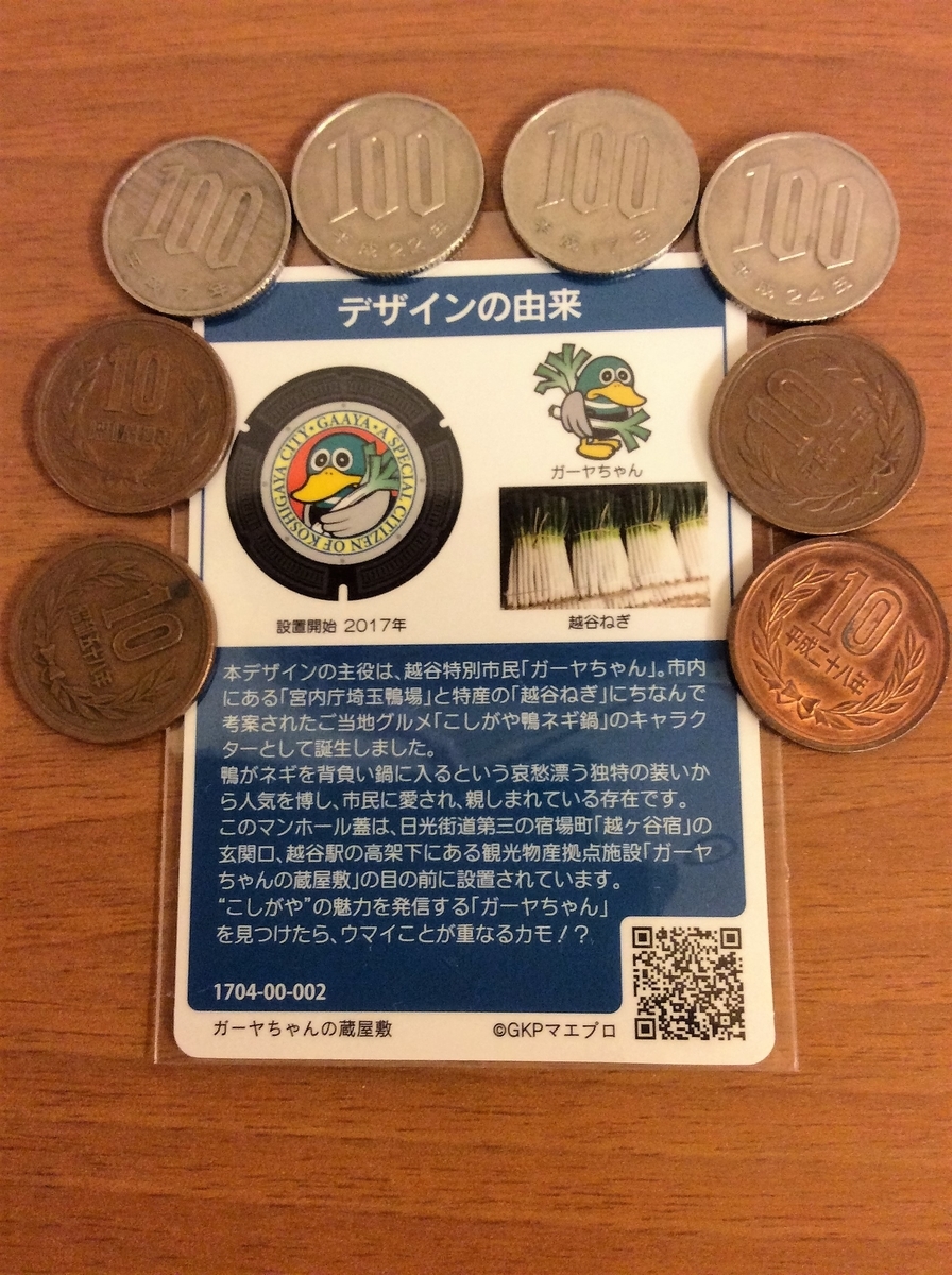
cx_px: 476
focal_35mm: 32
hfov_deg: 44.0
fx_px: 1177
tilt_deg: -81.8
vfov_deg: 56.9
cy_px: 638
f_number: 2.4
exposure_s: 1/25
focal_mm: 3.3
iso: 160
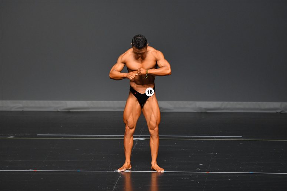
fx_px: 2391
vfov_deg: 4.6
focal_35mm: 300
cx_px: 144
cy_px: 96
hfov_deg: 6.9
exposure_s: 1/400
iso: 2500
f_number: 5.6
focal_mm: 200
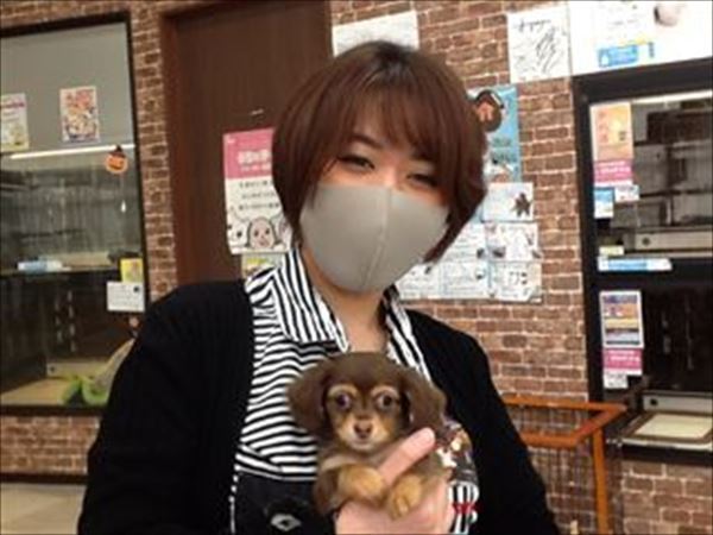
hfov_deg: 42.9
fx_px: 906
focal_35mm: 44
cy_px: 268
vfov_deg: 32.9
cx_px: 356
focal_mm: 2.03
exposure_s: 1/30
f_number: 2.4
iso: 64
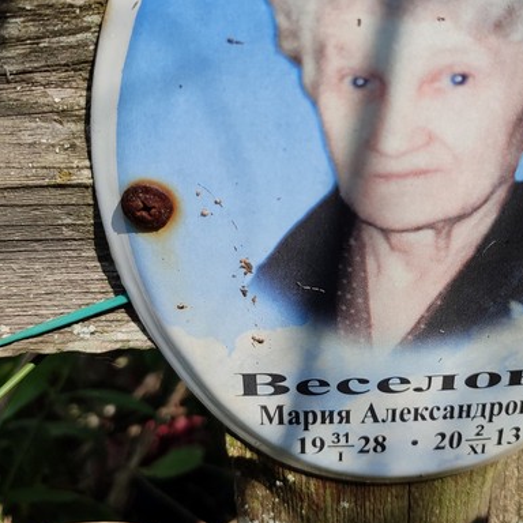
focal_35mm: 46
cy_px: 166
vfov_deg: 36.3
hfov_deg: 36.6
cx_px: 326
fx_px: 786
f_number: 1.9
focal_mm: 6.04
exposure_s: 1/514
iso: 50
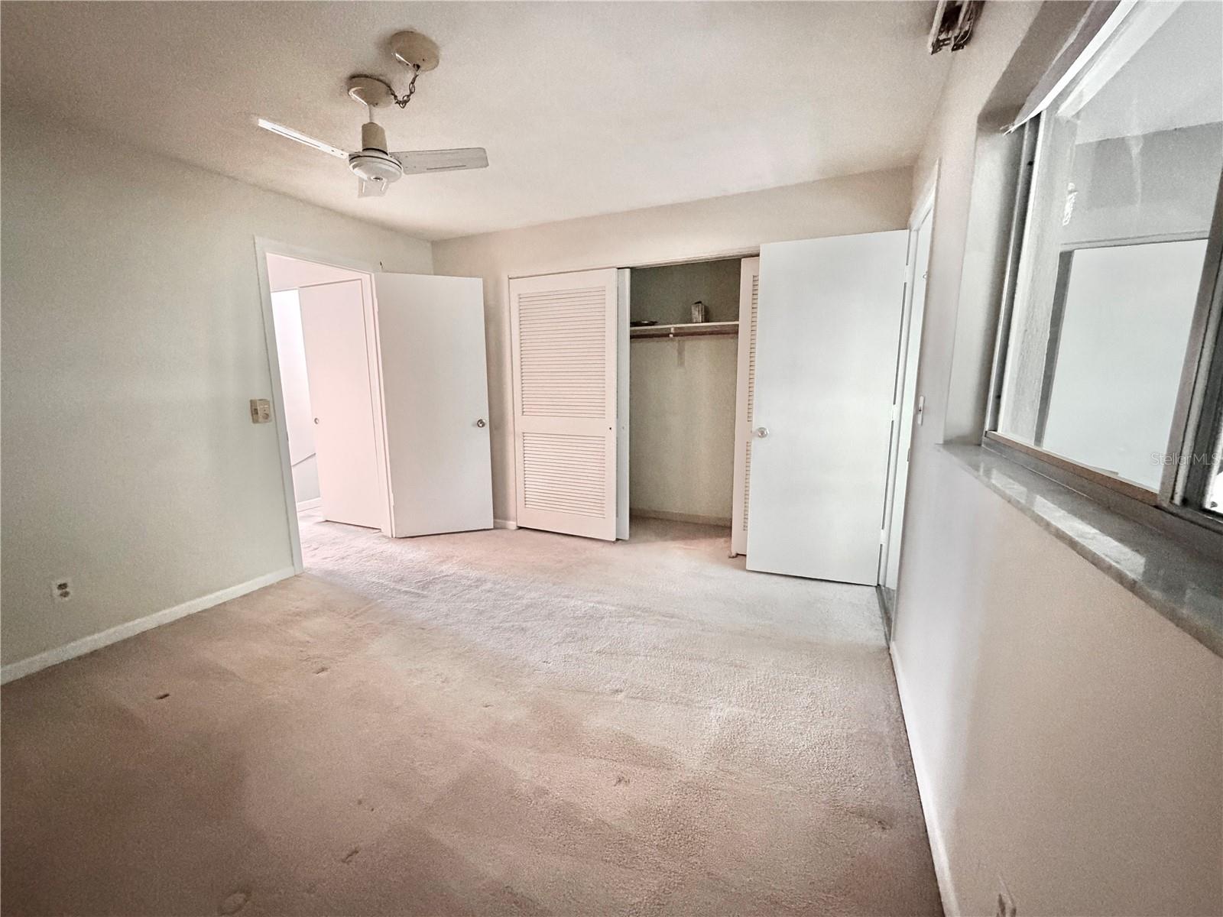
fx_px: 495
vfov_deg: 85.7
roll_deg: +0.7
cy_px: 458
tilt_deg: -10.3
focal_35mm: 14
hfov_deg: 102.1
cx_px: 612
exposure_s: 1/60
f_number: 2.2
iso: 1250
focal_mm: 2.22
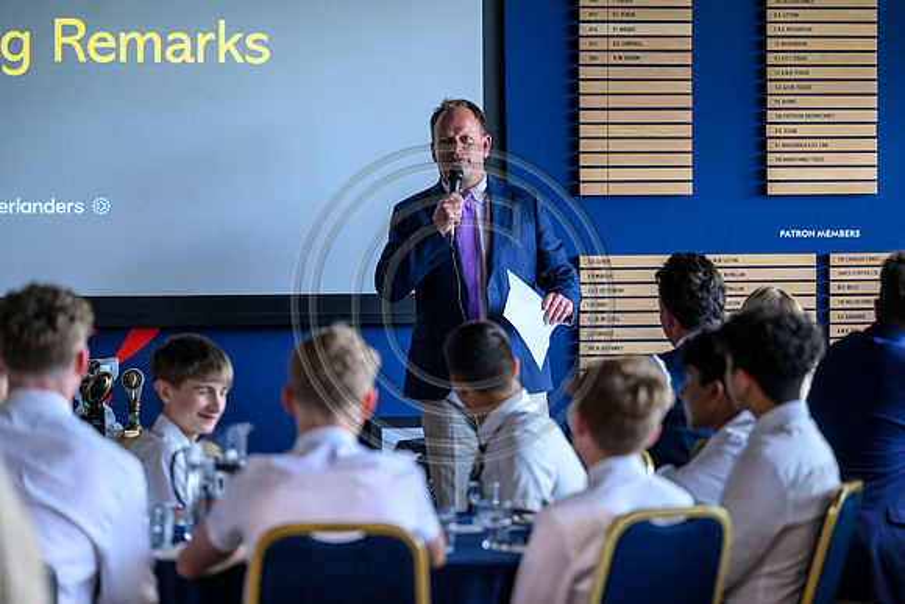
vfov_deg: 8.9
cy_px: 302
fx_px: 3897
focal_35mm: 155
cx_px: 452
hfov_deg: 13.2
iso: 2500
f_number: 3.2
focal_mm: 155
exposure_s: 1/400
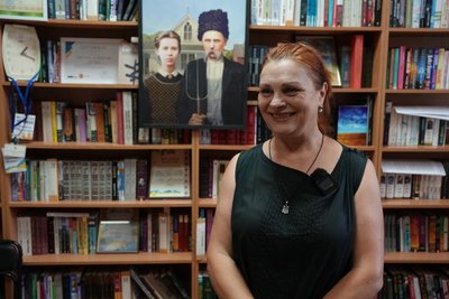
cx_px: 224
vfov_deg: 37.9
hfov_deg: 54.4
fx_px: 437
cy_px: 150
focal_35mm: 35
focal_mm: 35
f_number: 4
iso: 3200
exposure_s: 1/160
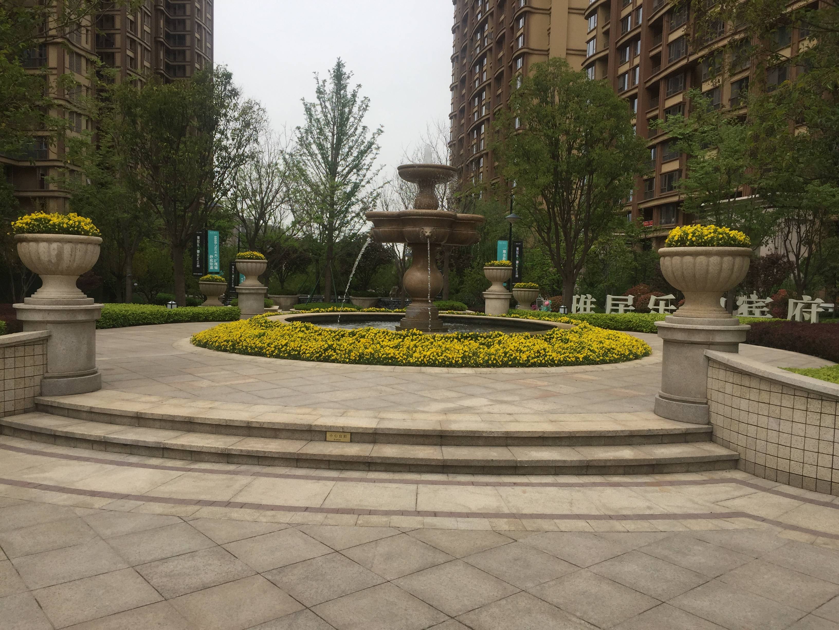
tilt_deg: -2.7
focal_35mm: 29
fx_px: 703
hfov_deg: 61.7
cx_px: 420
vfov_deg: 48.2
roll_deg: -1.2
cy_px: 315
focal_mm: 4.15
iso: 32
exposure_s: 1/1647
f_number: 2.2
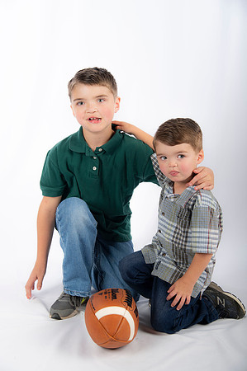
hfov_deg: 23.3
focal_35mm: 58
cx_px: 124
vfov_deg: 34.5
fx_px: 598
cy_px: 186
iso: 100
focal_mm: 58
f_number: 5.6
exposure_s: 1/200
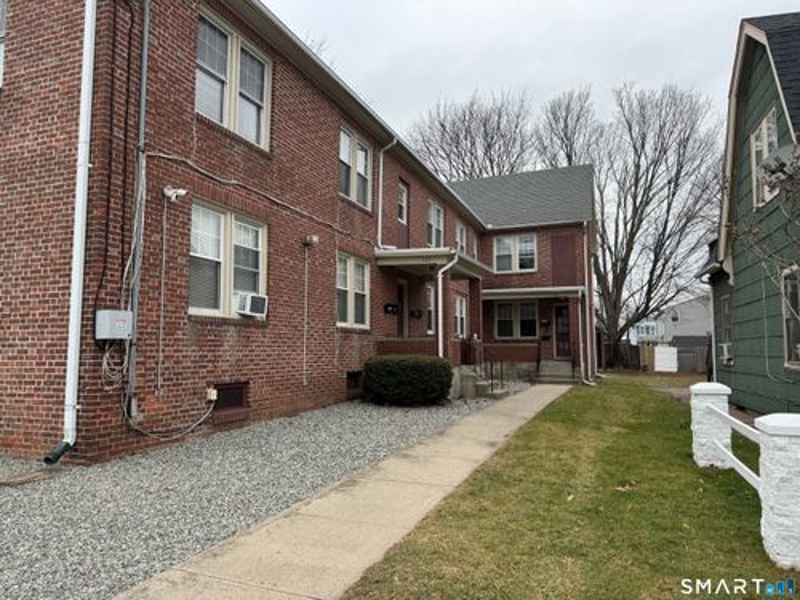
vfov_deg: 56.8
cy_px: 300
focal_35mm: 24
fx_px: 555
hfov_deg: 71.6
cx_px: 400
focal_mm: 6.86
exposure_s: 1/888
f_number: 1.78
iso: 80
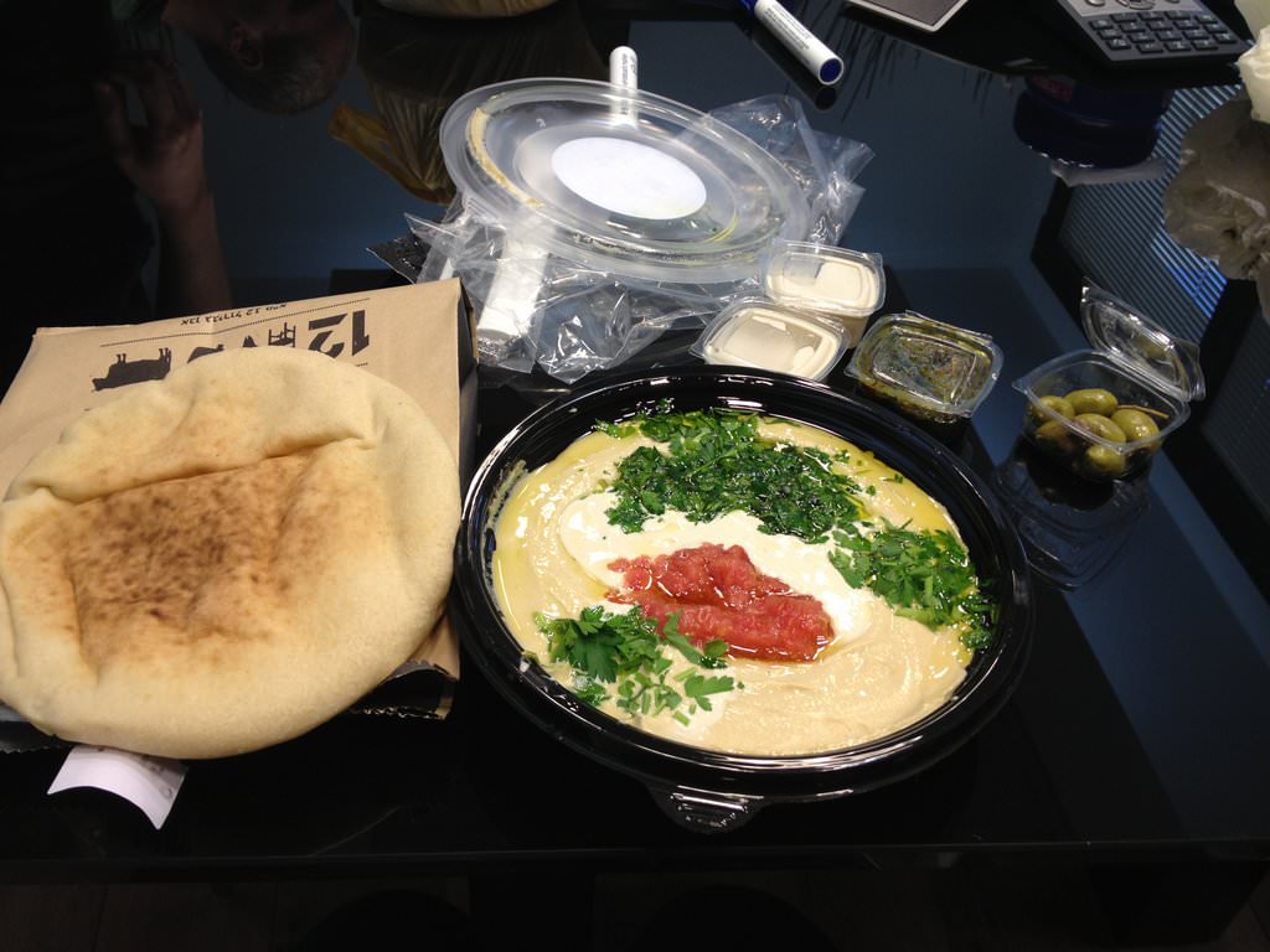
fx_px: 1284
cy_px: 476
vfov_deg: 40.7
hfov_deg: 52.6
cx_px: 635
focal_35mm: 35
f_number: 2.4
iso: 50
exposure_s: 1/24
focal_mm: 4.28
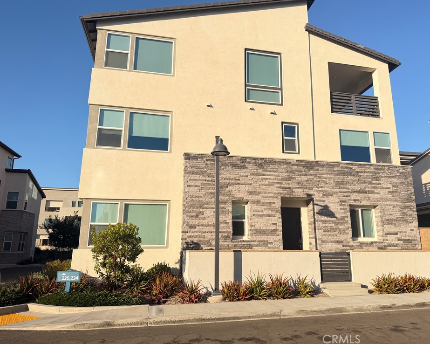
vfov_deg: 54.9
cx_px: 237
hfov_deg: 65.9
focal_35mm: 26
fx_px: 331
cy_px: 167
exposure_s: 1/3279
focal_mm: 6.76
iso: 80
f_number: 1.78
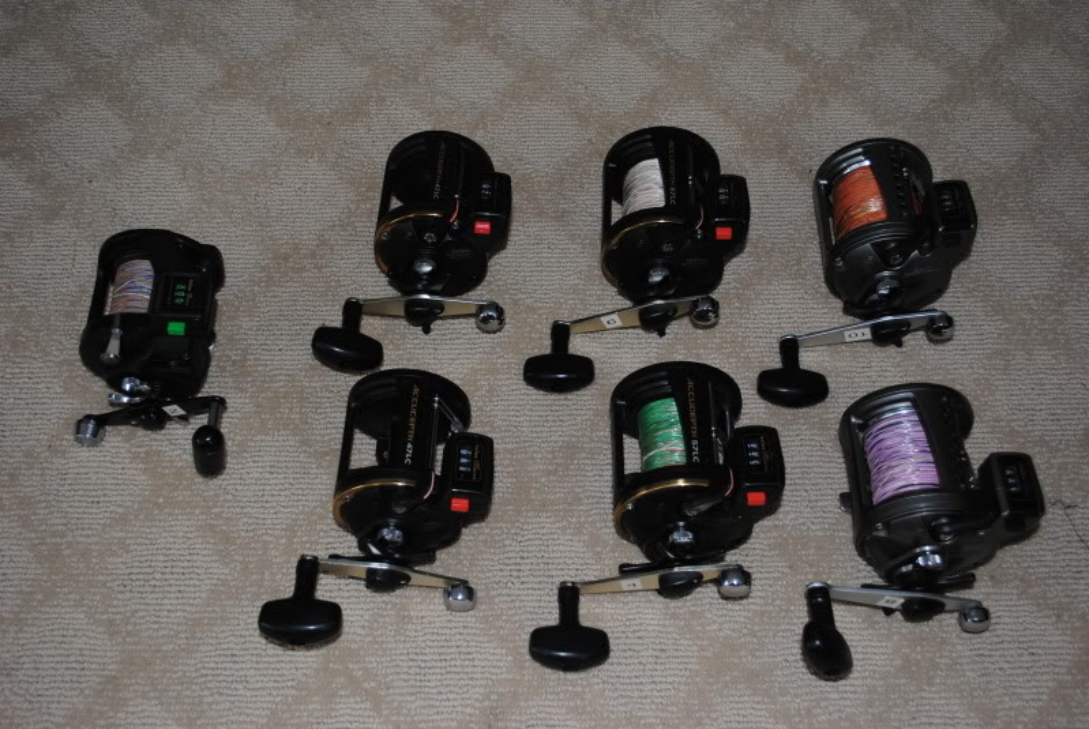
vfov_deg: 32.0
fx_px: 1272
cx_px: 544
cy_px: 364
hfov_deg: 46.3
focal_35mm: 42
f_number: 4.5
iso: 200
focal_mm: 28
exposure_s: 1/60
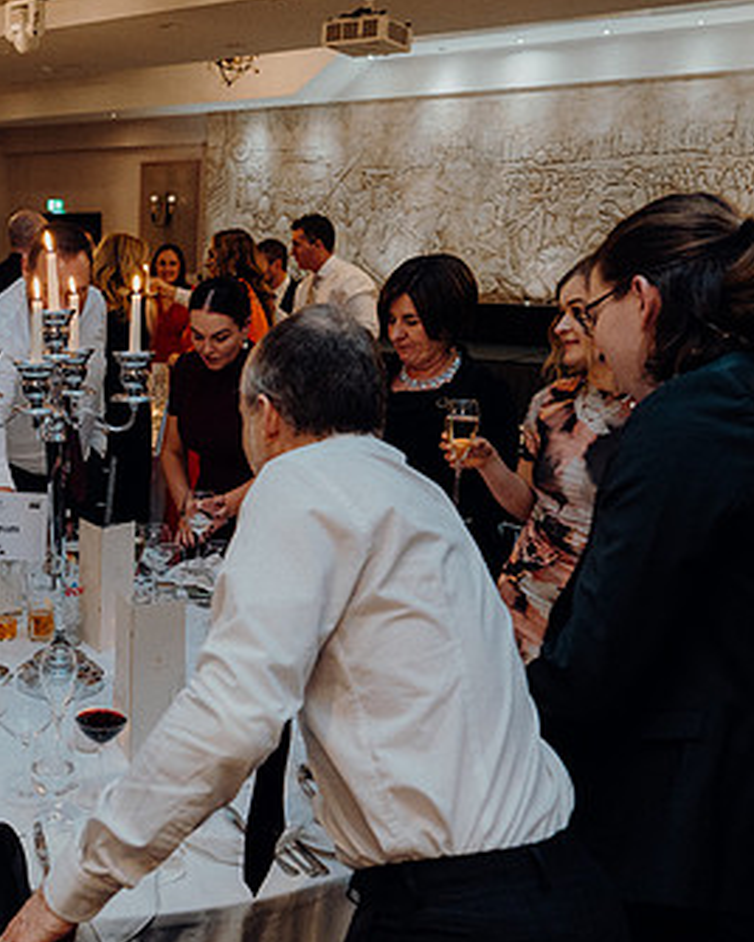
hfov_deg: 36.0
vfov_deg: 46.7
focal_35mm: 39
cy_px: 533
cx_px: 84
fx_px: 1088
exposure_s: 1/160
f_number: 3.5
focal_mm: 24
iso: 2500
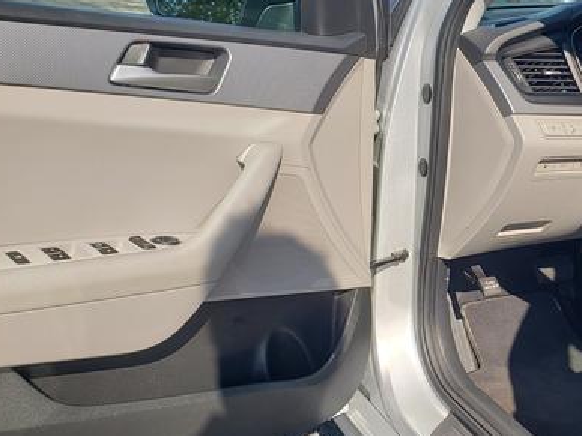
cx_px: 417
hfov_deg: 42.9
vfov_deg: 33.4
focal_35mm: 43
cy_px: 277
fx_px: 723
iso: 50
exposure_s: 1/717
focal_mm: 4.3
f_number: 2.4
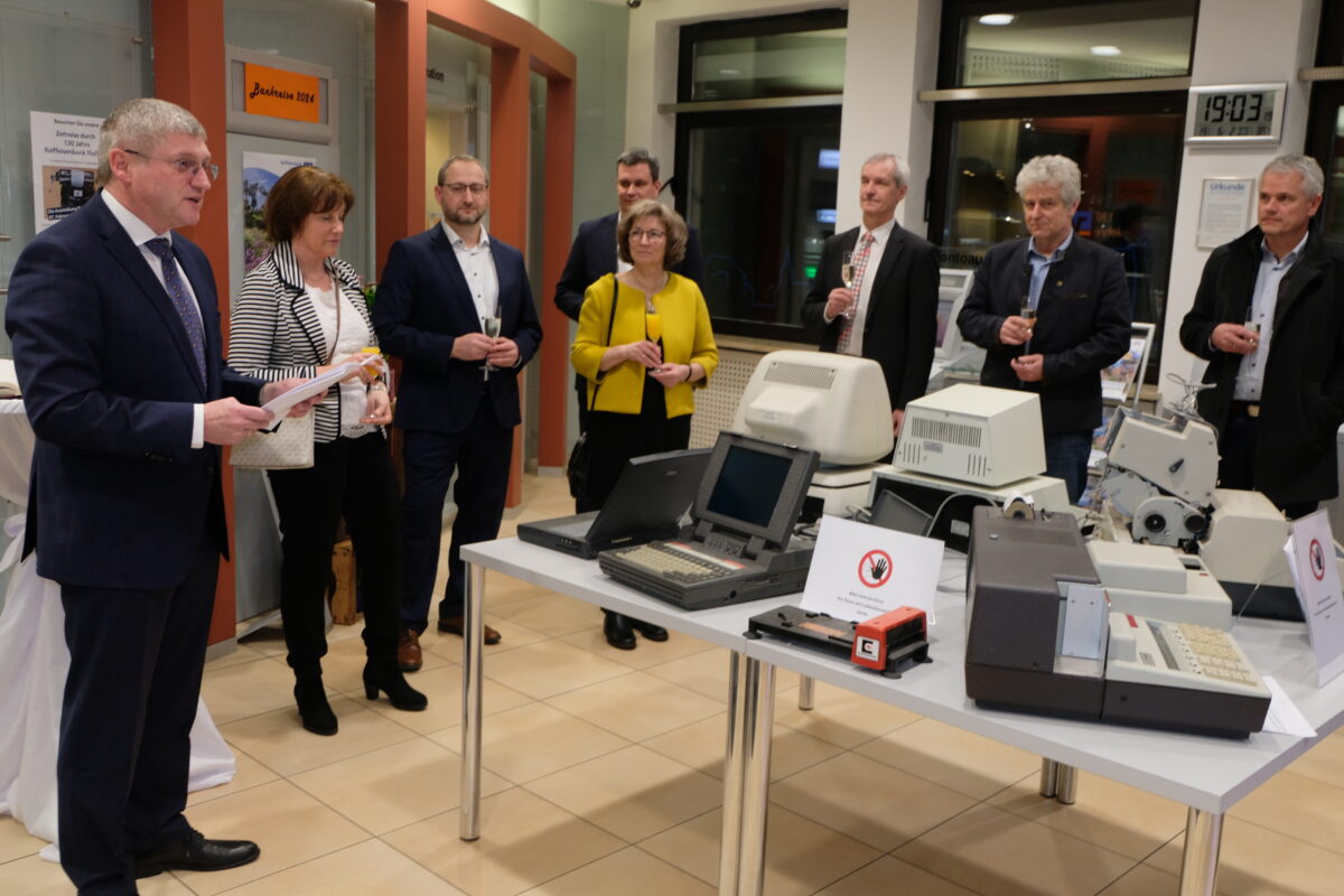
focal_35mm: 33
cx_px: 672
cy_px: 448
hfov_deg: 57.2
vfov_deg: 40.0
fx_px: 1232
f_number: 4
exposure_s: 1/56
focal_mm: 22.2
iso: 800
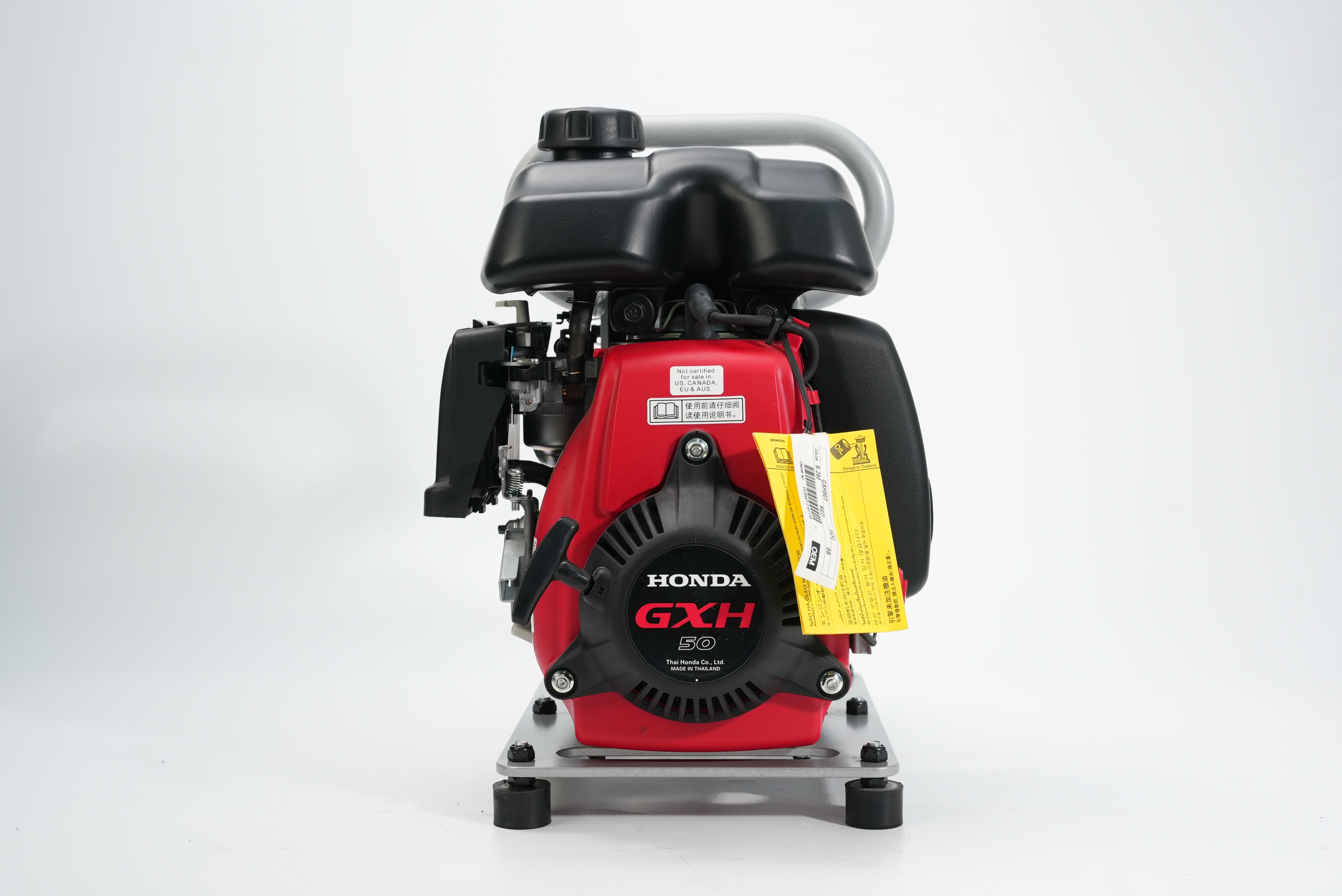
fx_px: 1861
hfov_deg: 39.7
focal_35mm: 50
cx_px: 671
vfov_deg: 27.1
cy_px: 448
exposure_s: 1/100
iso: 400
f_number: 9
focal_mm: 49.9
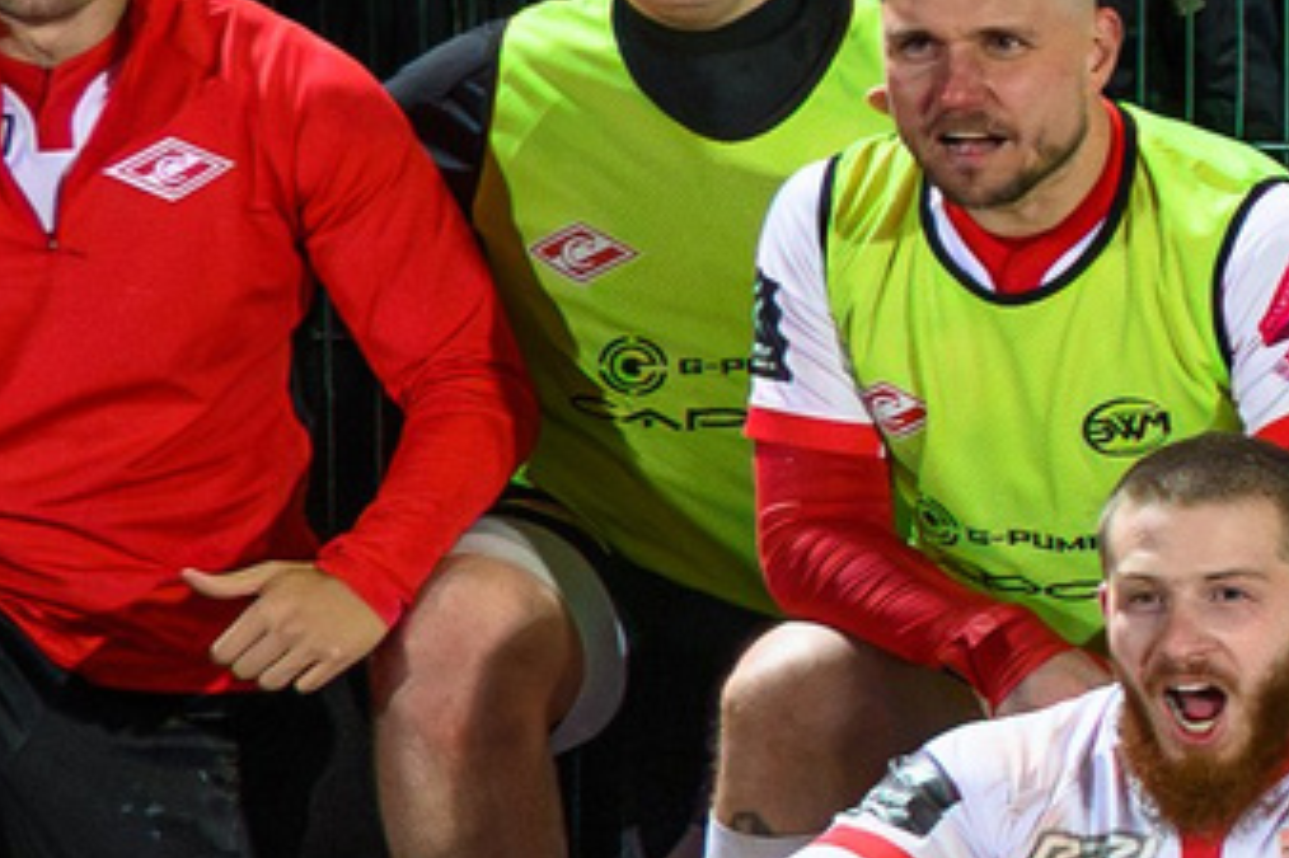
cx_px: 4056
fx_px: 6871
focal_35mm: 192
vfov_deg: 7.1
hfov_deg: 8.6
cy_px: 135
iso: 3200
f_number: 4
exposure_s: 1/320
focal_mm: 24
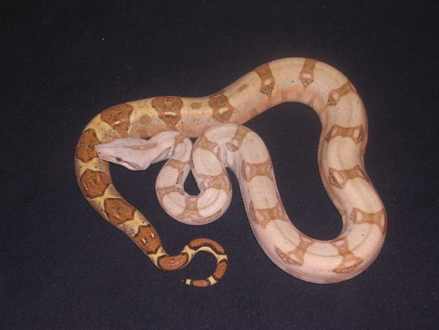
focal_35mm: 67
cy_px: 165
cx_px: 220
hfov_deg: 29.0
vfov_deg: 21.9
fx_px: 850
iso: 100
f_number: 3.6
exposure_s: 1/60.1
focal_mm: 10.2
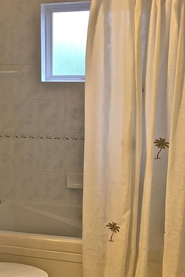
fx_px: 454
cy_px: 191
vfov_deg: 33.5
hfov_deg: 22.6
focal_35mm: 59
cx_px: 30
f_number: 2.2
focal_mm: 4.15
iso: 32
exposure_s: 1/30
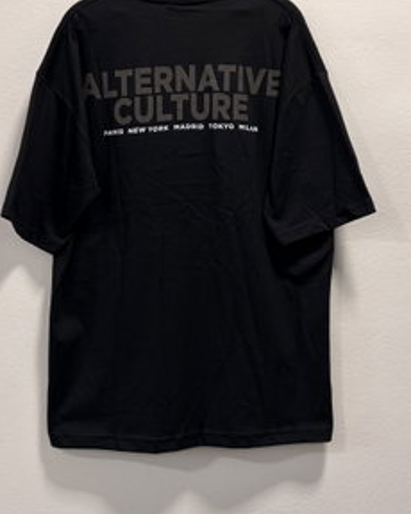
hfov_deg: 32.0
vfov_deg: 39.3
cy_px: 195
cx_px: 179
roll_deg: +0.6
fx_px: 715
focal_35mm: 47
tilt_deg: -0.8
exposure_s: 1/50
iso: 64
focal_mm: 5.96
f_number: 1.6
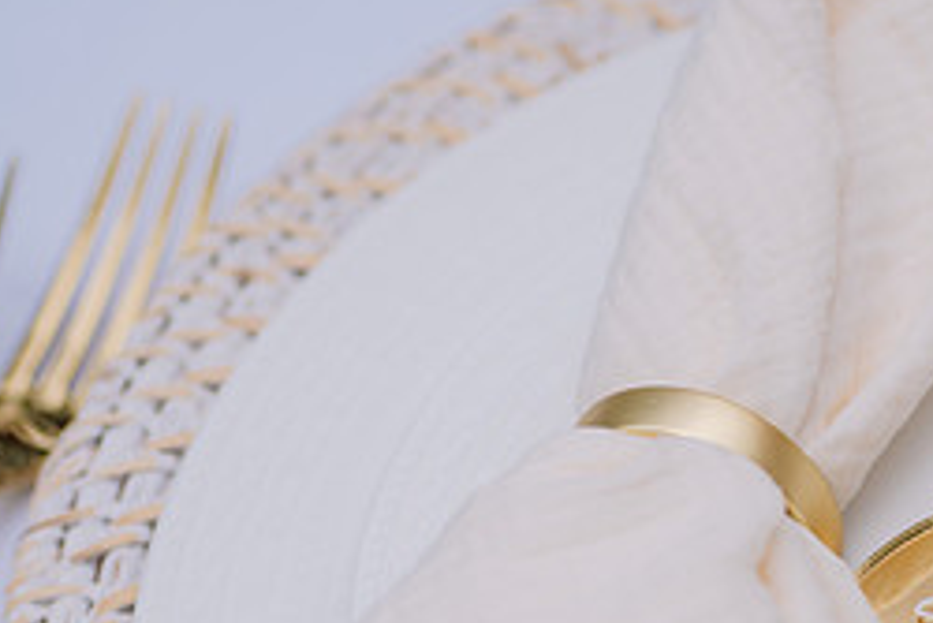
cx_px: 634
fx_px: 5108
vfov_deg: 7.0
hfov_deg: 10.4
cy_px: 610
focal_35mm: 197
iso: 50
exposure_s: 1/200
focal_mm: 85
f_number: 2.8
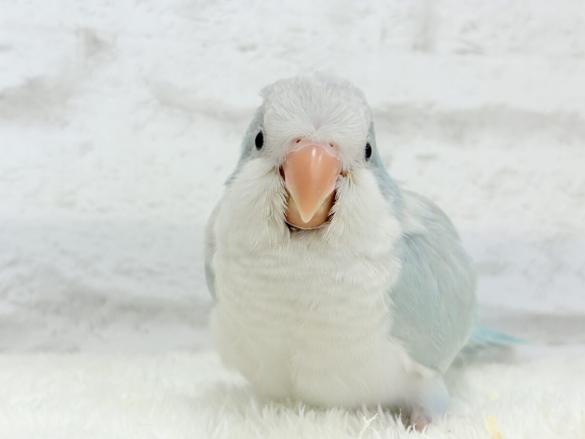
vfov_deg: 28.0
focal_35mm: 52
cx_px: 292
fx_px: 879
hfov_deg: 36.8
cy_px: 220
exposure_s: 1/100
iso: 64
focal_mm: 5.96
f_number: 1.6
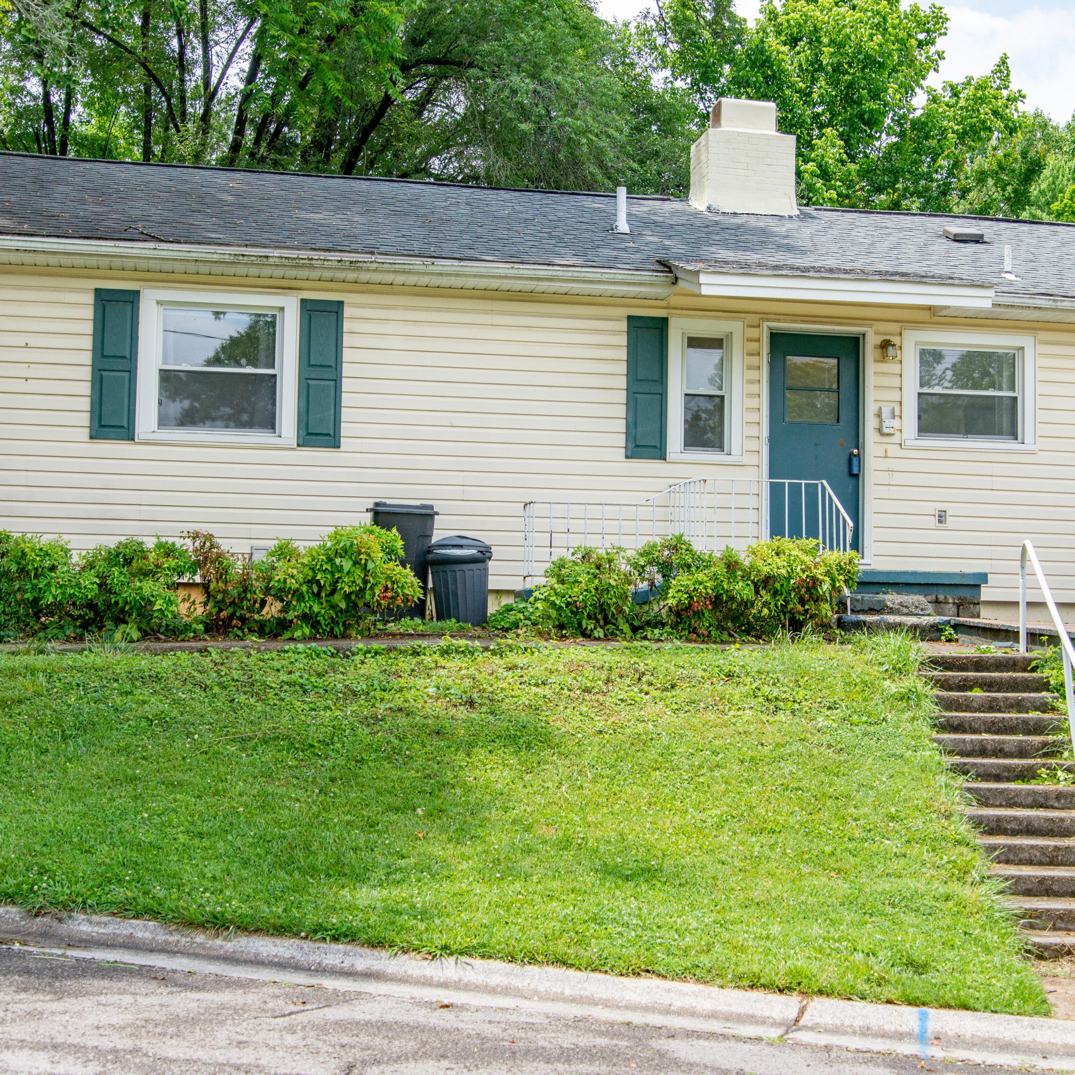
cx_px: 577
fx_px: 1722
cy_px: 536
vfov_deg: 34.7
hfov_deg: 34.7
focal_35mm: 49
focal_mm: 38
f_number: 22
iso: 400
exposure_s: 1/4000
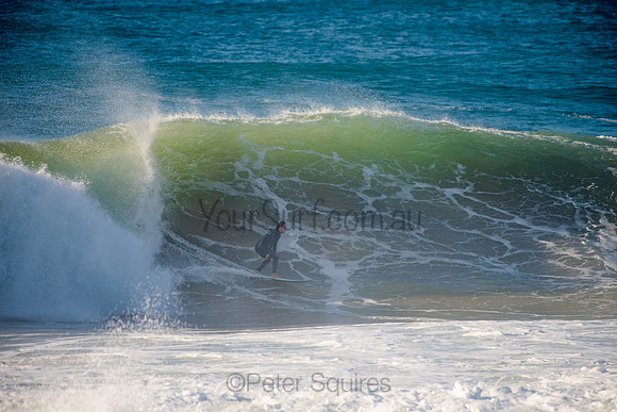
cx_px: 308
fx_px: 8571
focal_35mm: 500
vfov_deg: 2.8
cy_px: 206
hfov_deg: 4.1
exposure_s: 1/1600
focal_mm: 500
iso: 200
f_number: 5.6
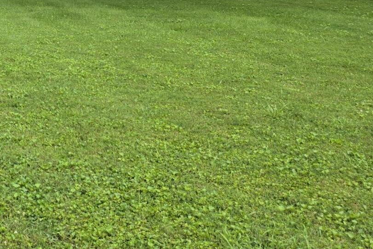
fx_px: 611
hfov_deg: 29.6
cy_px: -61
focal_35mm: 59
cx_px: -63
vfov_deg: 21.2
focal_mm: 6.5
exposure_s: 1/7329
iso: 64
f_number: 1.4
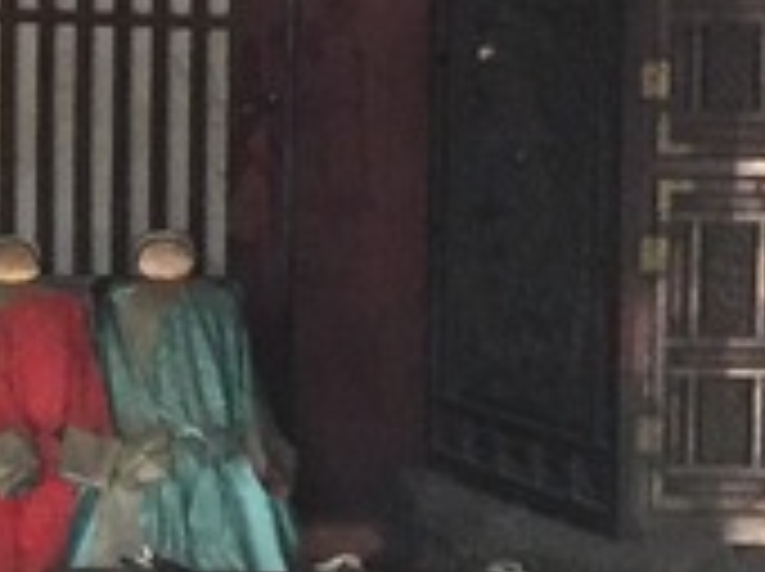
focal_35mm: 205
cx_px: -832
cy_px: 149
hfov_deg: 9.0
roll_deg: -0.9
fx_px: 4524
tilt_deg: -0.6
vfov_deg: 7.2
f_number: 2.2
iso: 250
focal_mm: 4.15
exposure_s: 1/25
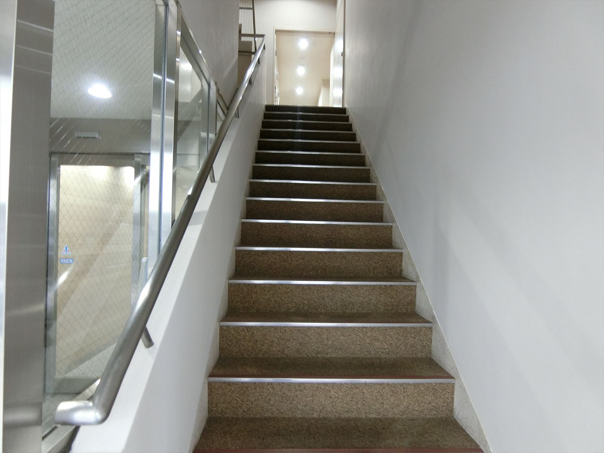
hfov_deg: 84.7
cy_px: 226
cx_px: 302
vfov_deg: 68.7
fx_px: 332
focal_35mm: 19
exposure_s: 1/30
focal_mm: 4.06
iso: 400
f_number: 2.7
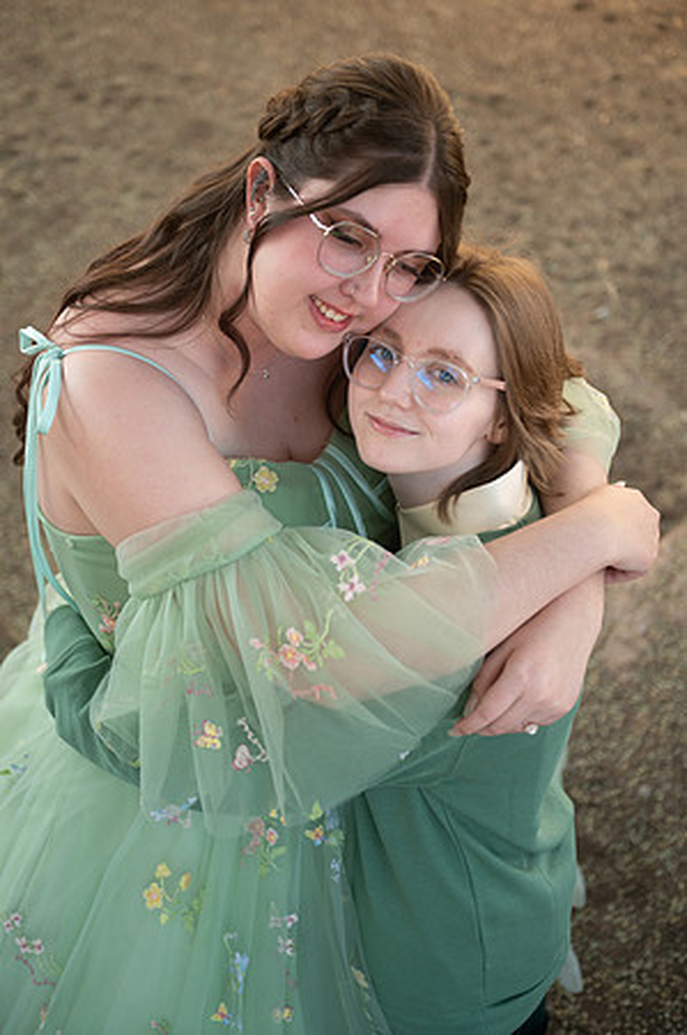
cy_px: 518
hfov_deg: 28.0
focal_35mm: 48
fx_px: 1377
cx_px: 344
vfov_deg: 41.2
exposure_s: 1/200
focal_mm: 48
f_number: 2.8
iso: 320
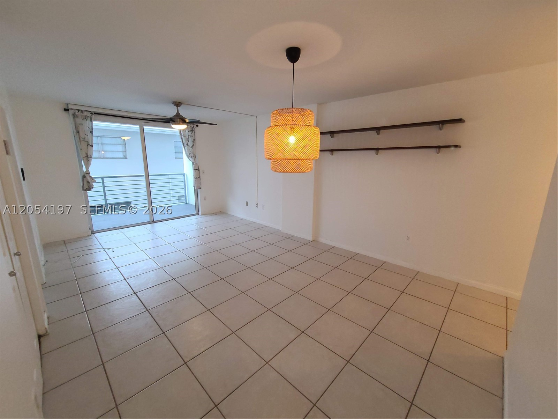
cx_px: 279
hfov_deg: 106.2
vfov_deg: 89.9
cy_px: 210
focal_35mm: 13
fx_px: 210
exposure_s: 1/60
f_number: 2.2
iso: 250
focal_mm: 2.2
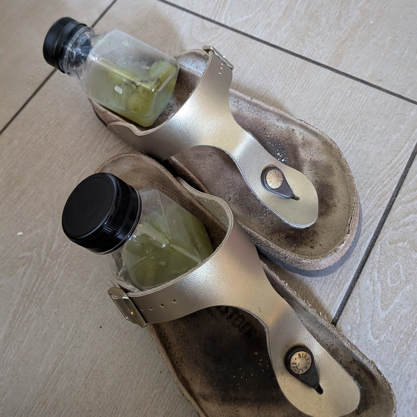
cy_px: 172
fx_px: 395
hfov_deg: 55.6
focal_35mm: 29
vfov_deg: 55.3
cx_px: 204
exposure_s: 1/33.3
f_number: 1.7
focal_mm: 4.53
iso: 1930
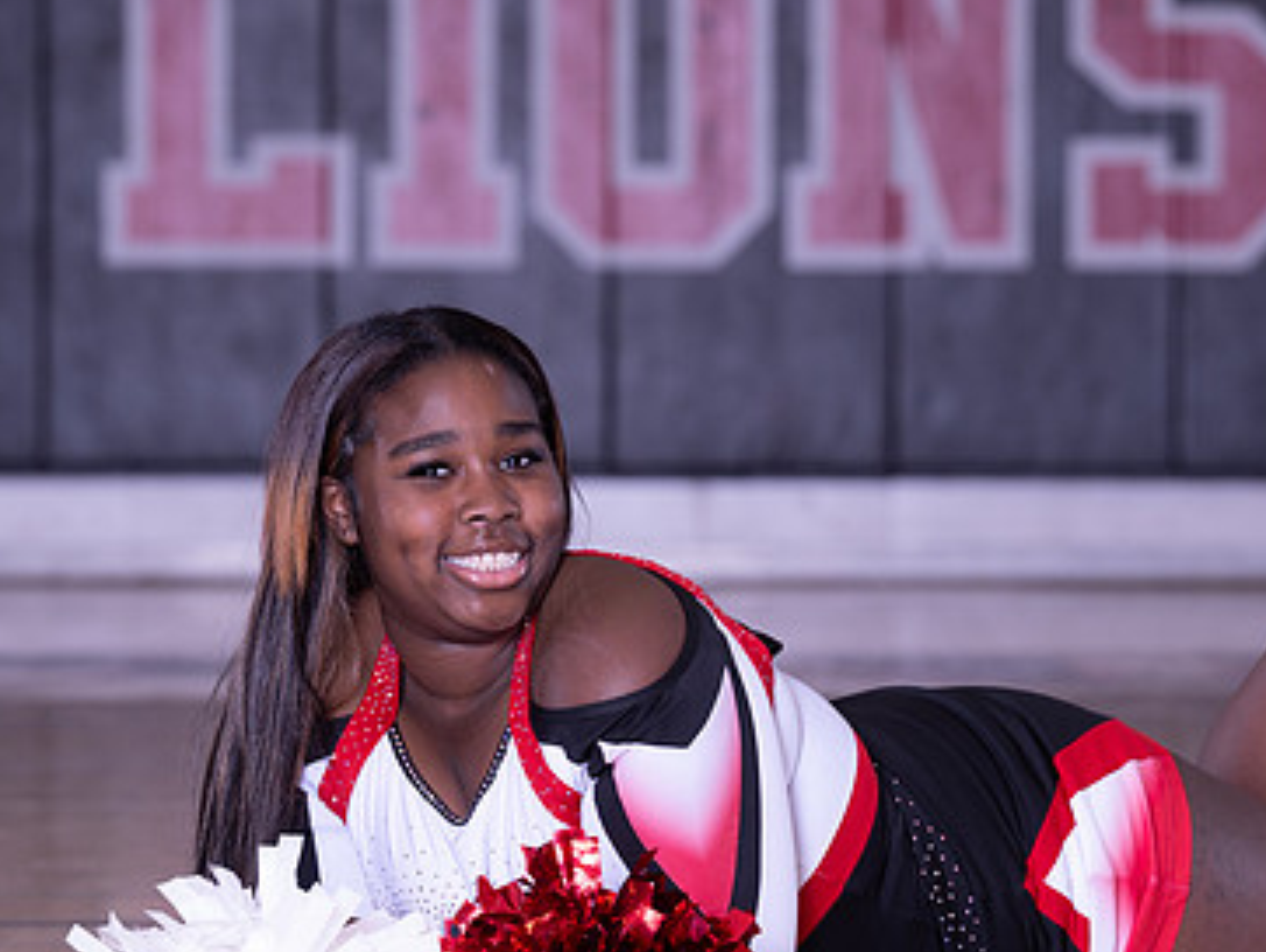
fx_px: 9003
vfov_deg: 6.0
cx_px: 697
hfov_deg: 8.0
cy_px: 713
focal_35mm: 246
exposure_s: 1/125
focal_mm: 95
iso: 125
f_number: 3.5
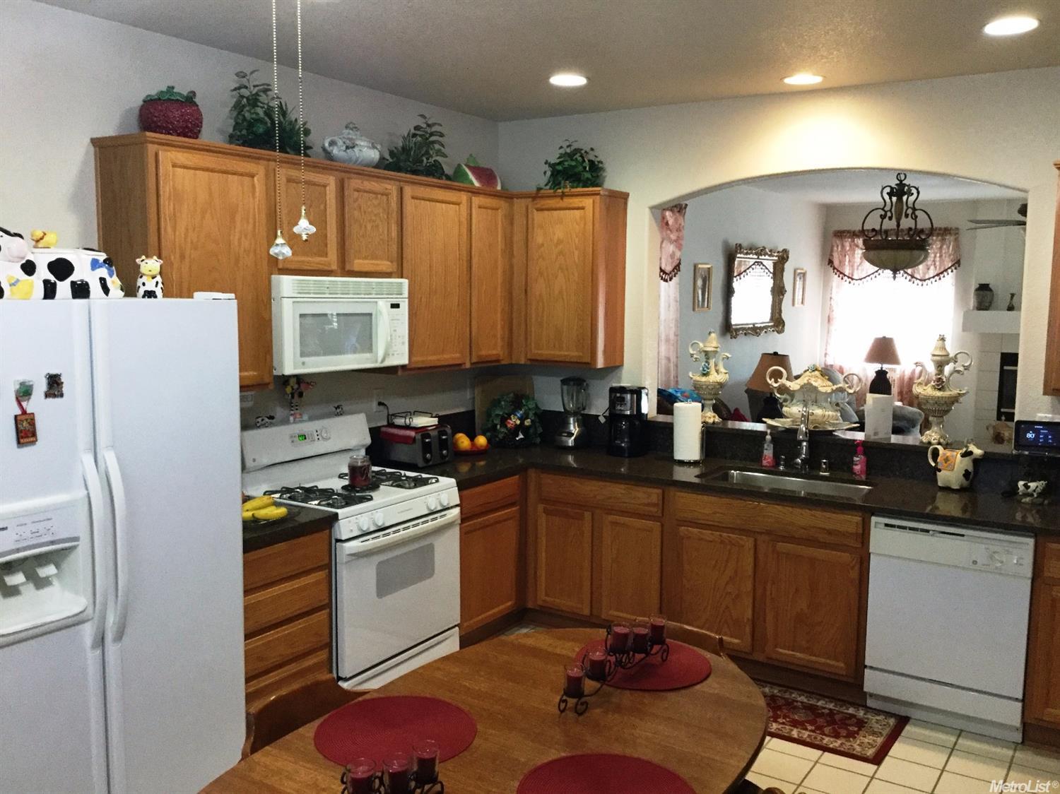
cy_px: 397
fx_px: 949
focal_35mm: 31
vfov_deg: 45.4
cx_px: 530
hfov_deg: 58.4
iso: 200
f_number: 2.4
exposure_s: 1/30
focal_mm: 3.3
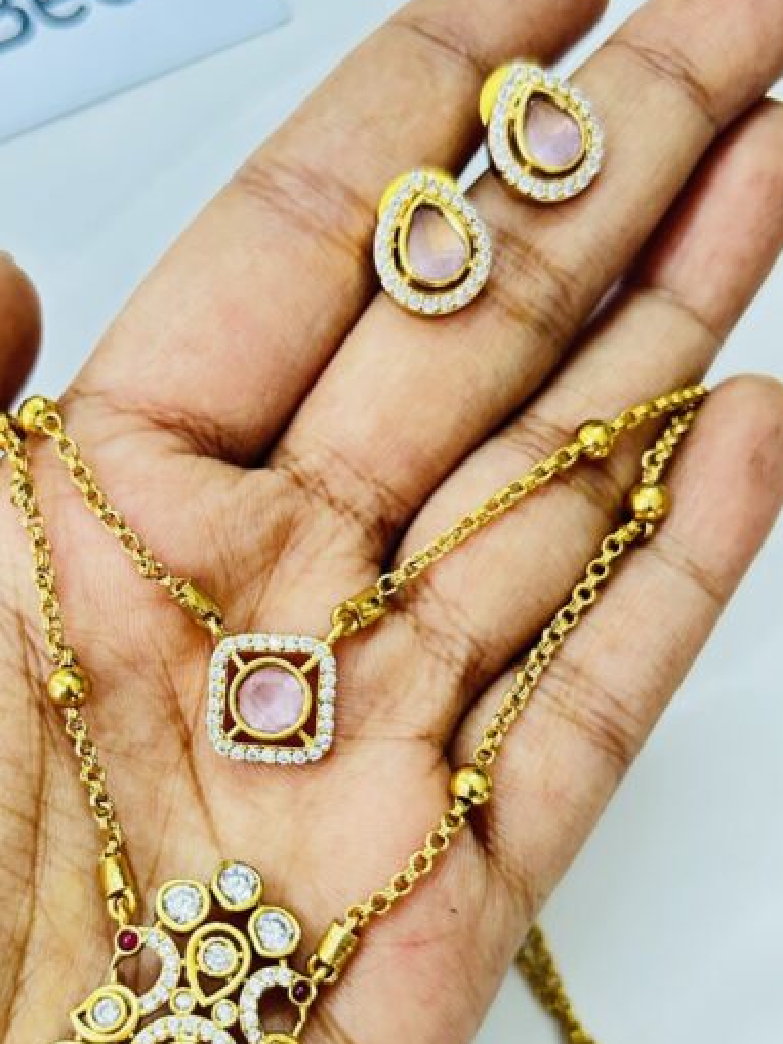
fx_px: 1387
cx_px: 216
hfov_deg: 31.1
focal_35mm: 46
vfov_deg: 40.7
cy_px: 695
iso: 320
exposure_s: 1/50
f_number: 1.5
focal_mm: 5.7
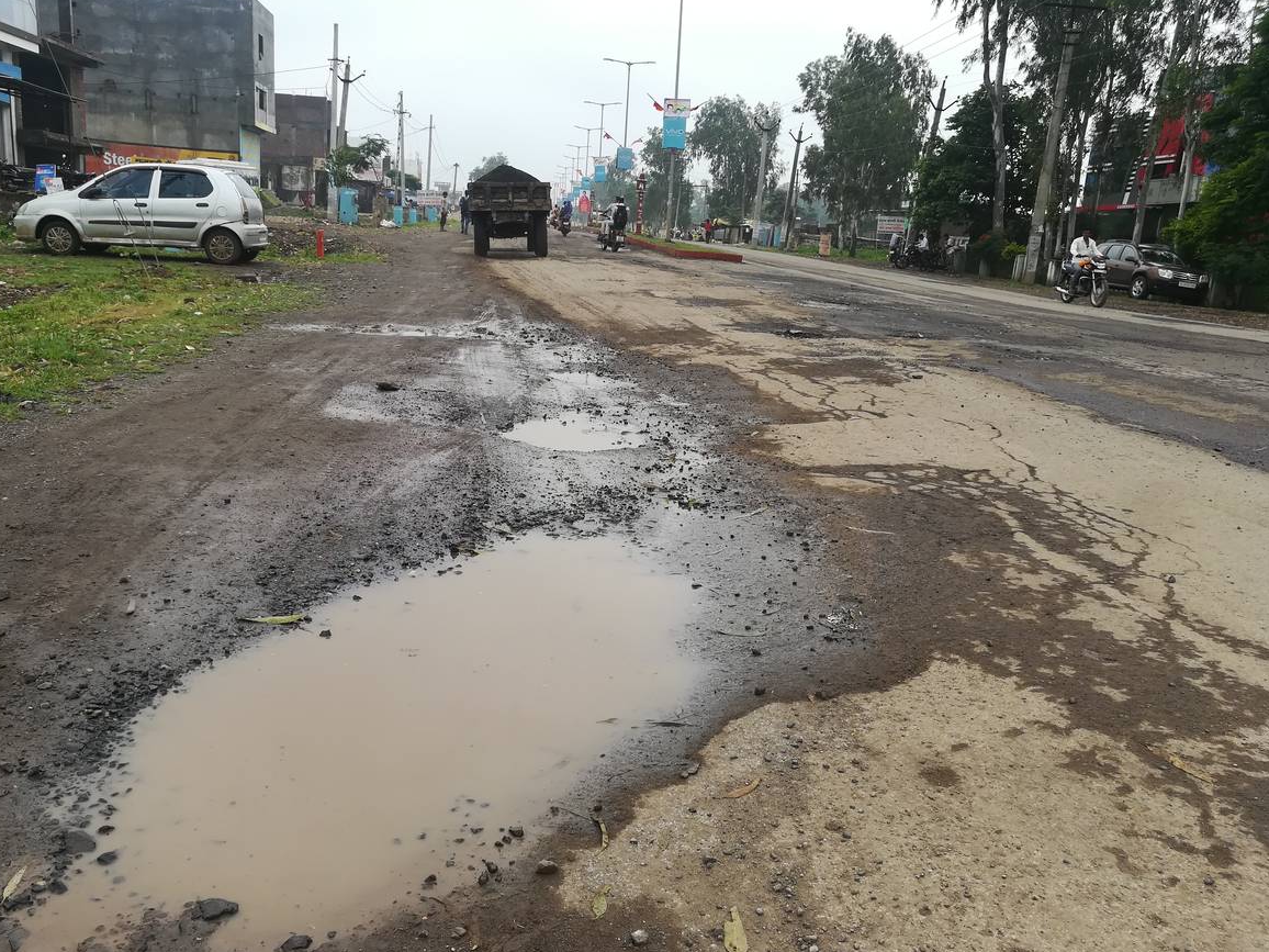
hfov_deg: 65.3
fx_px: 990
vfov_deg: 51.4
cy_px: 483
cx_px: 614
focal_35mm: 27
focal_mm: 3.83
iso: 50
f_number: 2.2
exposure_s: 1/666
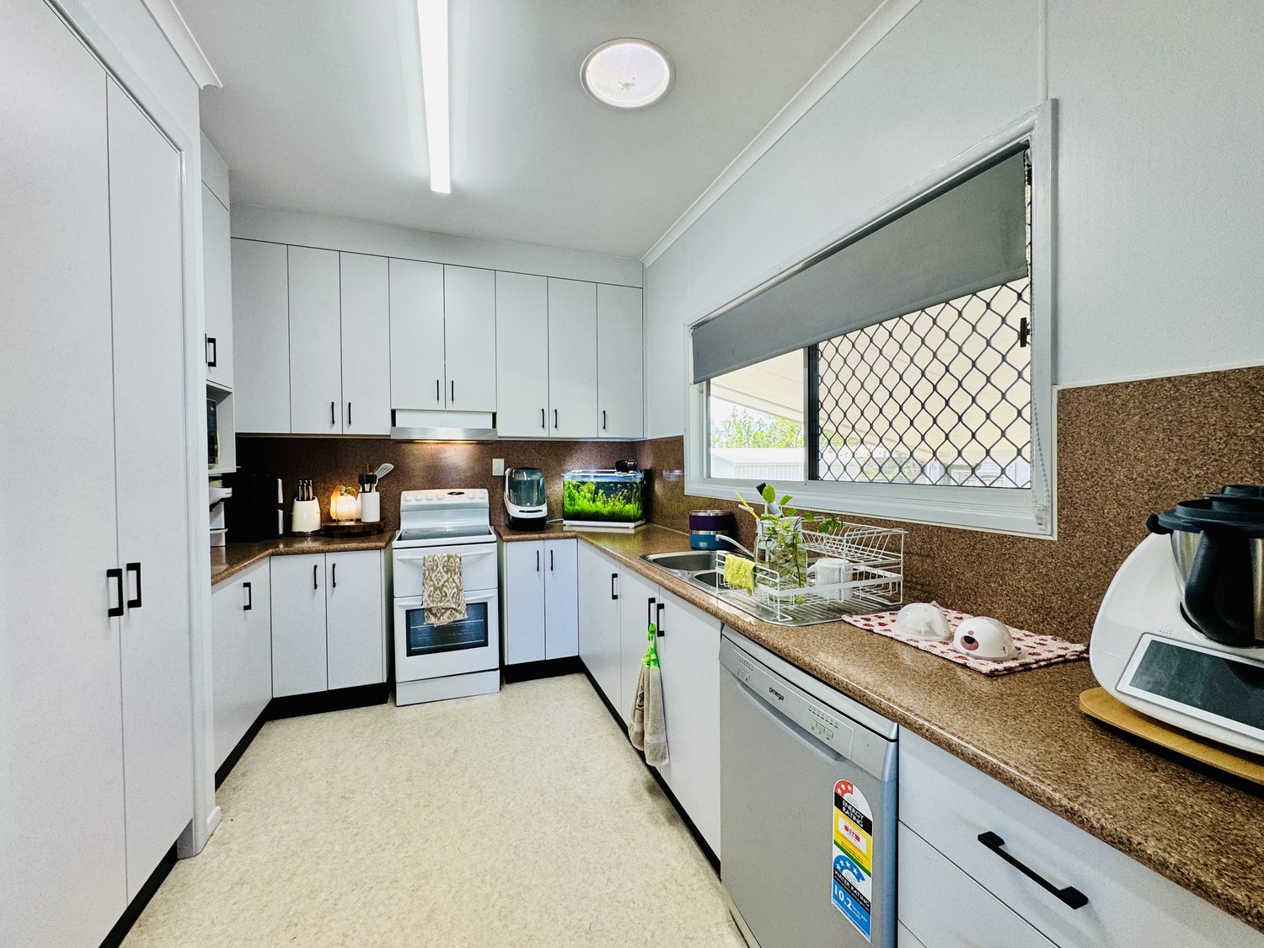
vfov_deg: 85.7
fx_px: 511
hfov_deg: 102.1
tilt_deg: -0.5
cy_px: 474
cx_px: 632
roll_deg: +0.6
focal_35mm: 14
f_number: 2.2
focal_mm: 2.22
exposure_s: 1/100
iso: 80
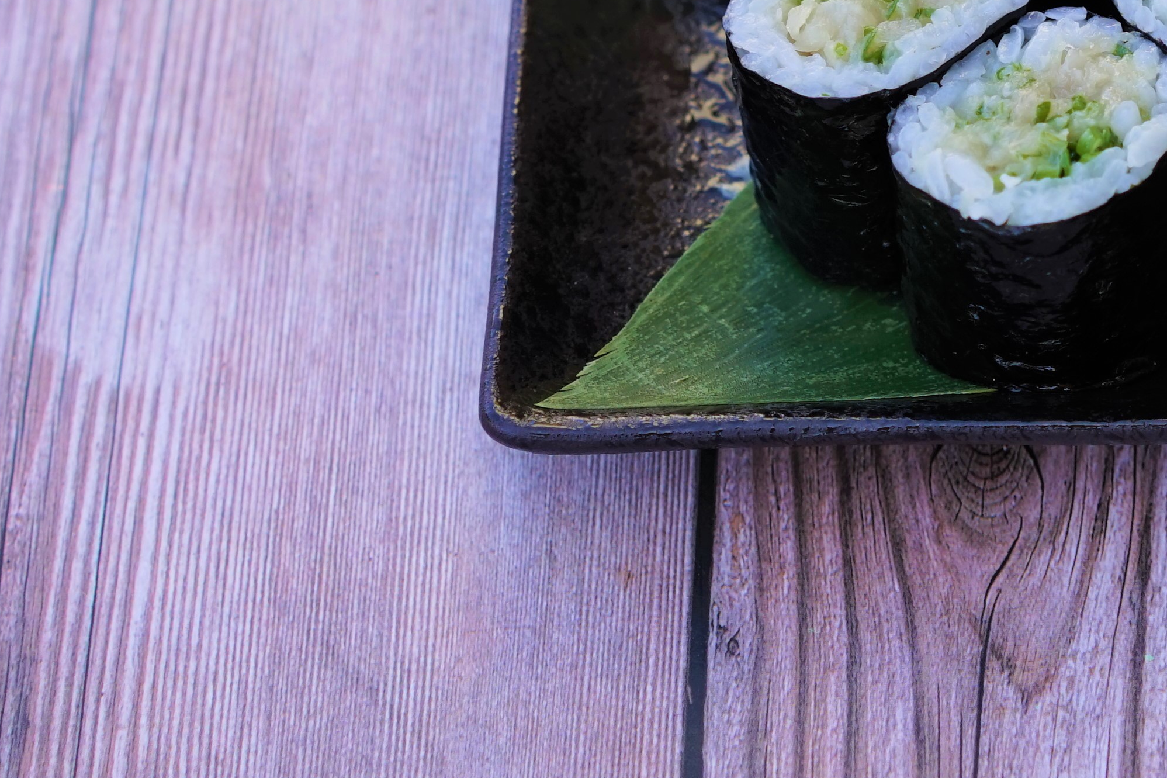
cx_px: 1115
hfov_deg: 15.8
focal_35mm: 128
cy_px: -19
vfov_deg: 10.6
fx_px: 4149
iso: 100
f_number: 4.5
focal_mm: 55
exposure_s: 1/160
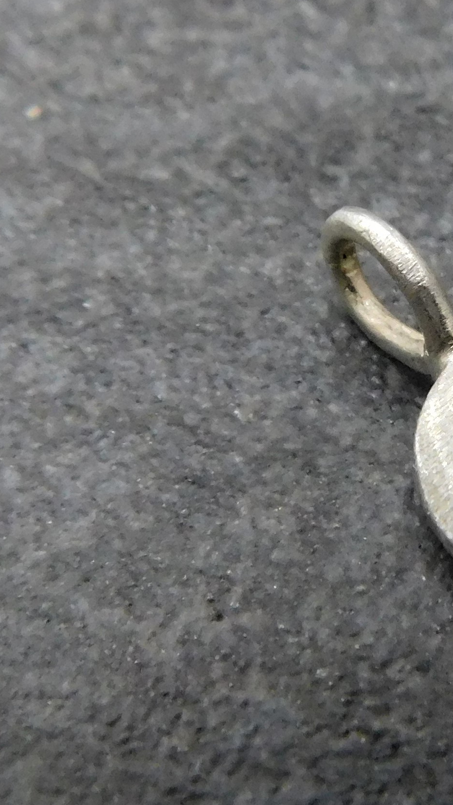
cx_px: 520
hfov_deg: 30.4
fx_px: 726
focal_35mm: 34
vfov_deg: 58.0
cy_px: 397
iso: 800
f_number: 3
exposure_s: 1/800
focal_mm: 4
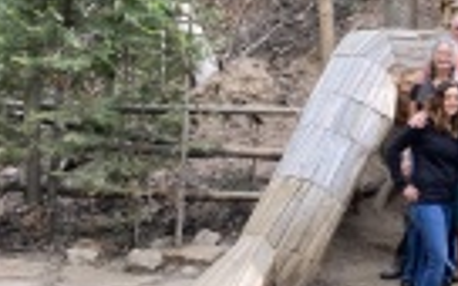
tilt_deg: +6.1
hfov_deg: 24.6
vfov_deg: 17.3
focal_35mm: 74
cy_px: 10
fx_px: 924
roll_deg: -1.1
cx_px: 583
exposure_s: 1/125
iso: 32
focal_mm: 4.25
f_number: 1.8
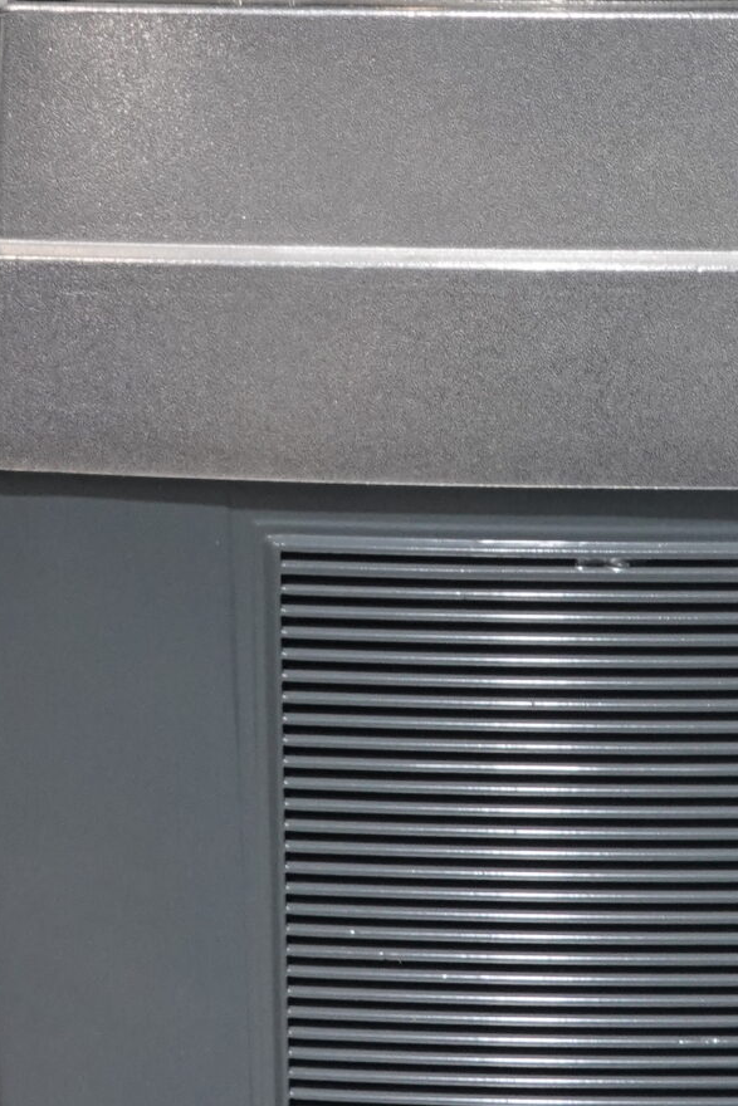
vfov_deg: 21.1
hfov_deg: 14.2
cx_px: 584
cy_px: 271
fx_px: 2951
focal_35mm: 96
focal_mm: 12.25
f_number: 3.5
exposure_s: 1/40
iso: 640
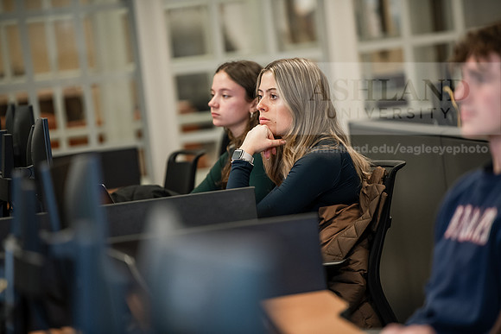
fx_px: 2784
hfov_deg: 10.3
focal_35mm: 200
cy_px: 167
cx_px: 250
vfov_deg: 6.9
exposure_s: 1/160
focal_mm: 200
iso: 1600
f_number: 2.8
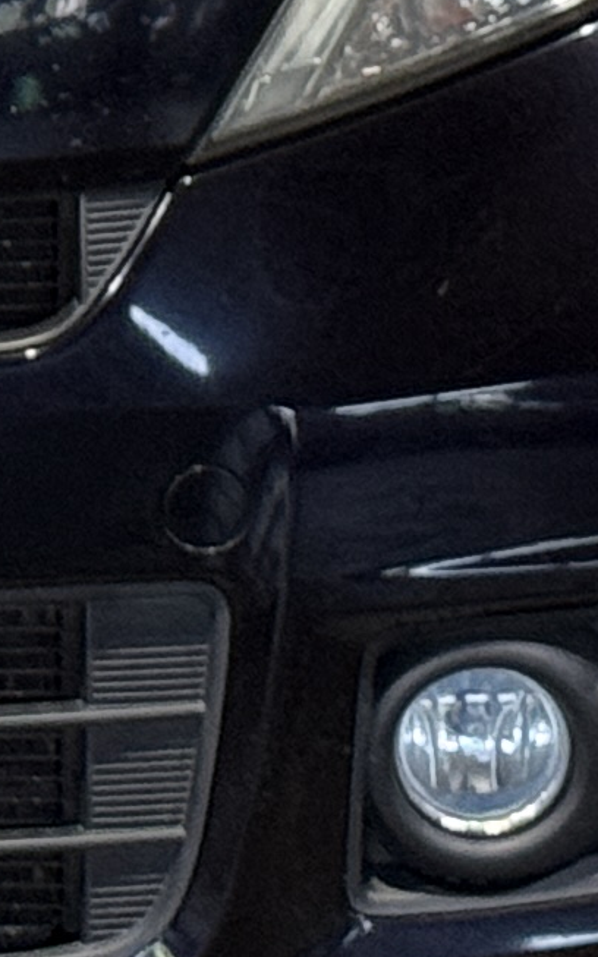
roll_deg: +0.7
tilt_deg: -9.3
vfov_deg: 6.6
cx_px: -748
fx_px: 8190
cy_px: -497
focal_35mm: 314
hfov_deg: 4.1
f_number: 1.78
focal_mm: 6.76
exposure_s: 1/60
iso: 160
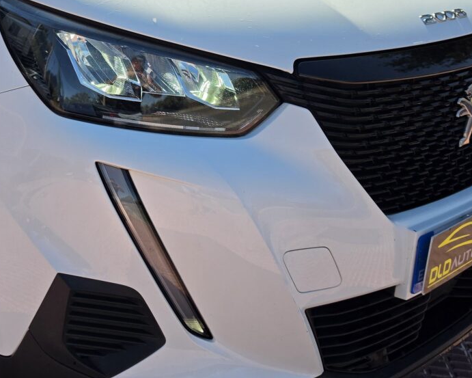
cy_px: 89
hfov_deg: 34.9
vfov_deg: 28.7
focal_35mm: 52
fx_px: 727
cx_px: 99
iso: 64
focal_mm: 6.5
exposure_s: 1/7939
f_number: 1.4
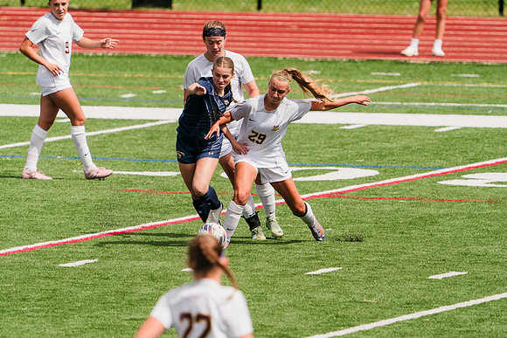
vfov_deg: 2.3
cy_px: 142
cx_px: 252
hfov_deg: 3.4
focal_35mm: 608
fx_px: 8561
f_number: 6.3
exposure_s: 1/1600
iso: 250
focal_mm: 470
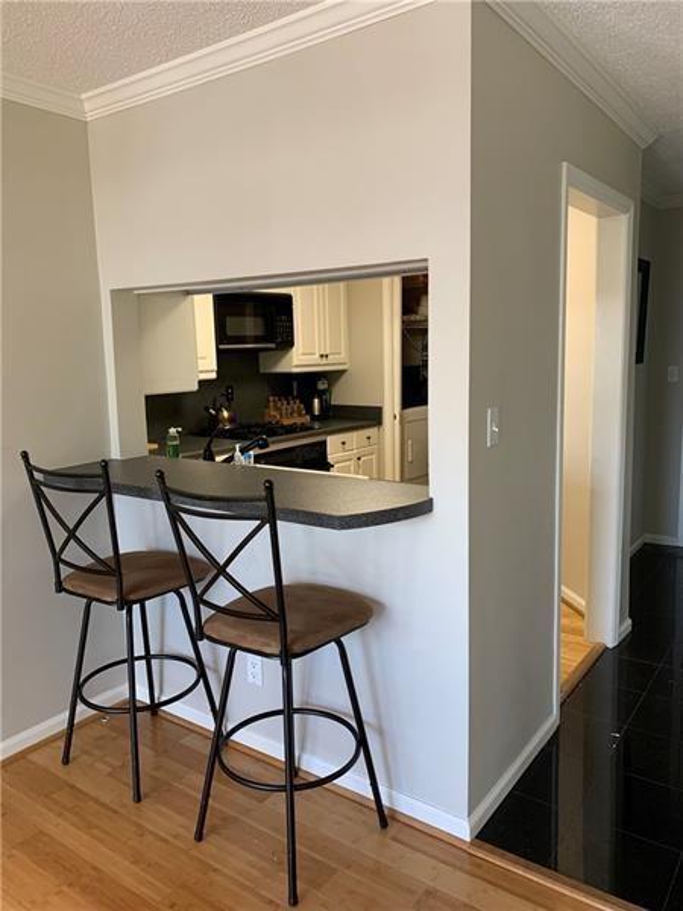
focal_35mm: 26
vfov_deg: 67.3
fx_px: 684
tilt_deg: -5.4
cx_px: 342
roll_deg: +0.1
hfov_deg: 53.1
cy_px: 456
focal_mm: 4.25
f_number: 1.8
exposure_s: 1/60
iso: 100
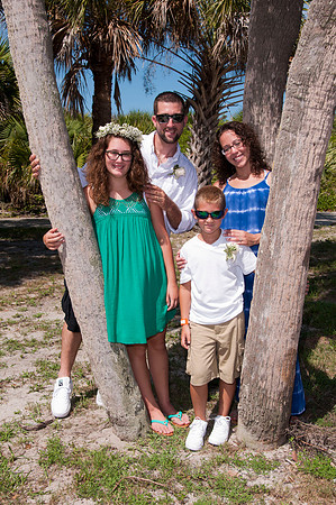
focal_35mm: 45
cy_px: 252
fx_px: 631
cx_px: 168
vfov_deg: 43.6
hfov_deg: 29.8
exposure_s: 1/250
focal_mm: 30
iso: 100
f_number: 10
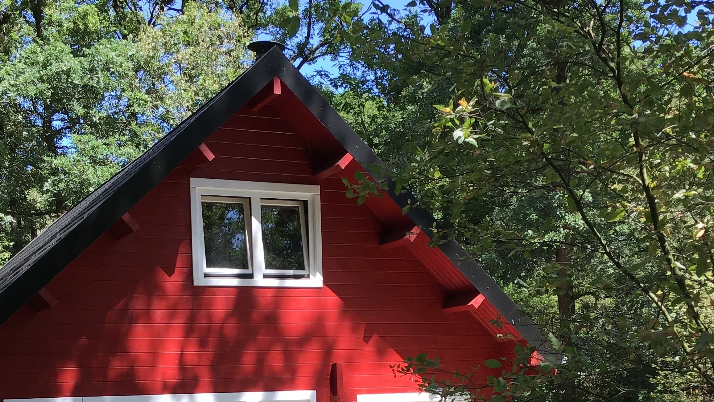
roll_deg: +0.8
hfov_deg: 37.2
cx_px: 313
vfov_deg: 20.7
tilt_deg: +0.4
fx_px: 1060
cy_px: 411
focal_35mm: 56
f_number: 2.4
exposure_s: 1/327
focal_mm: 3.3
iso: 25
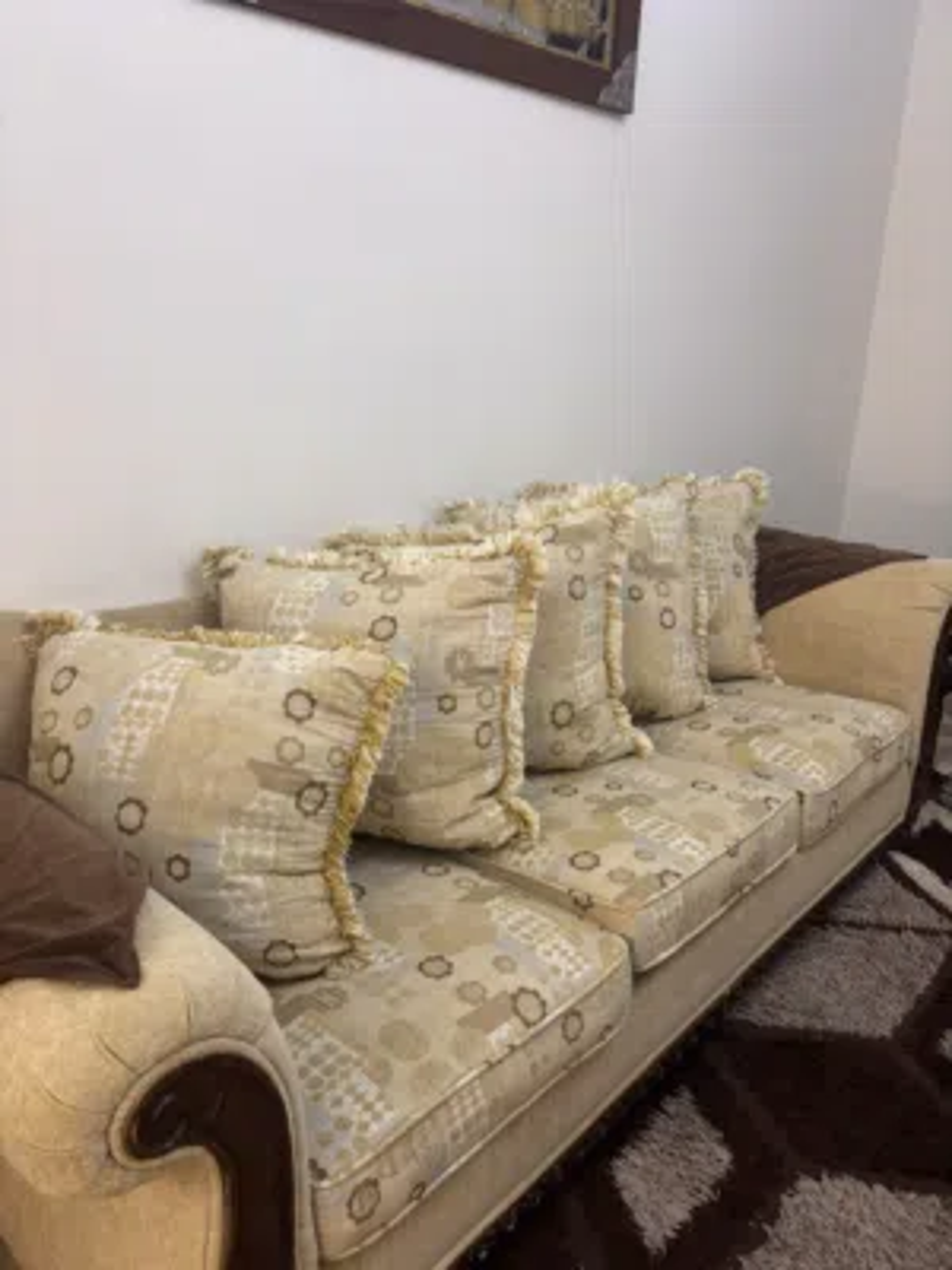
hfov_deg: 53.1
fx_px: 953
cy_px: 635
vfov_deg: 67.3
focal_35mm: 26
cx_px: 476
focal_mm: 5.96
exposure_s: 1/50
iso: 250
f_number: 1.6
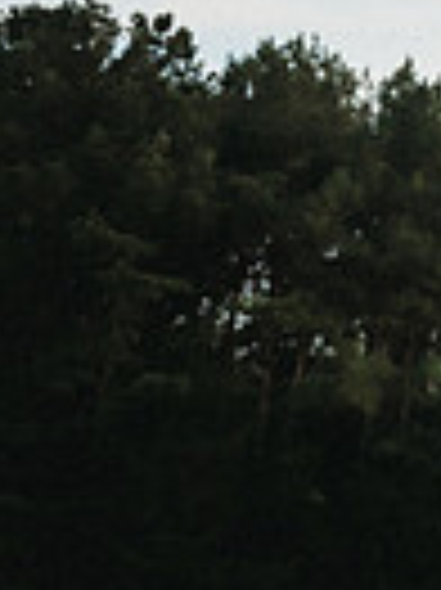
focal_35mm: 102
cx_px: 1197
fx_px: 1735
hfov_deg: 11.1
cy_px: 322
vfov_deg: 19.3
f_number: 2.8
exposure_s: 1/400
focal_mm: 24
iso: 200
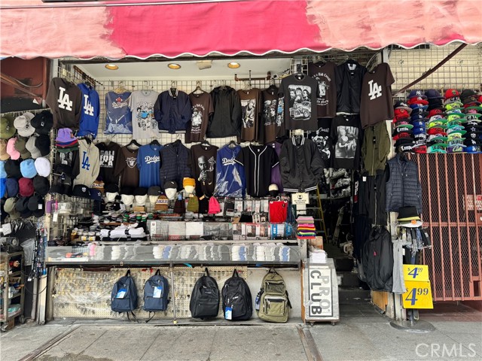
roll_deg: +0.2
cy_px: 180
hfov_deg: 71.6
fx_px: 334
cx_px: 241
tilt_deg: +5.7
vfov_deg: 56.8
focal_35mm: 24
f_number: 1.78
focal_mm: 6.76
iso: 64
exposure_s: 1/160
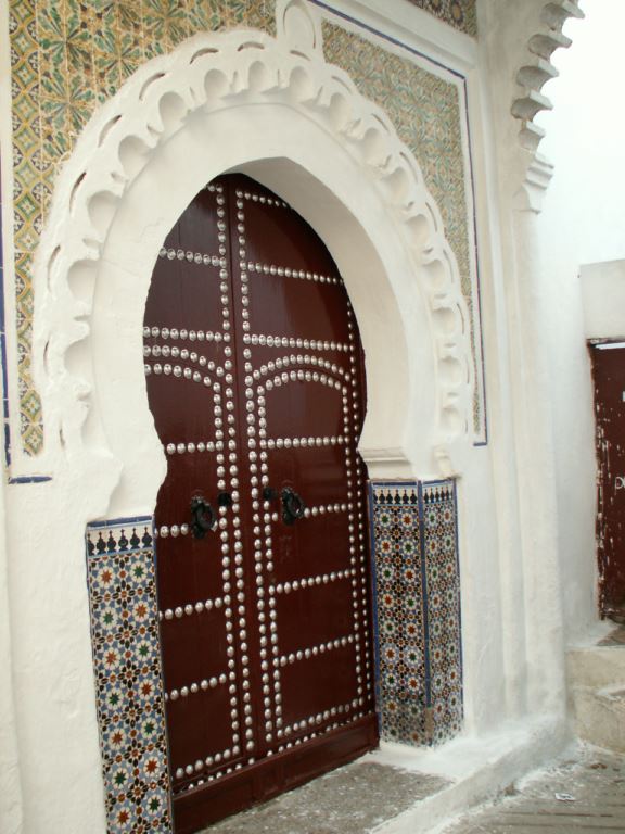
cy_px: 417
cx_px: 312
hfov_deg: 40.7
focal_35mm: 35
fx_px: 843
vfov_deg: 52.6
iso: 80
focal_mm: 5.86
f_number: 2.8
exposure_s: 1/40
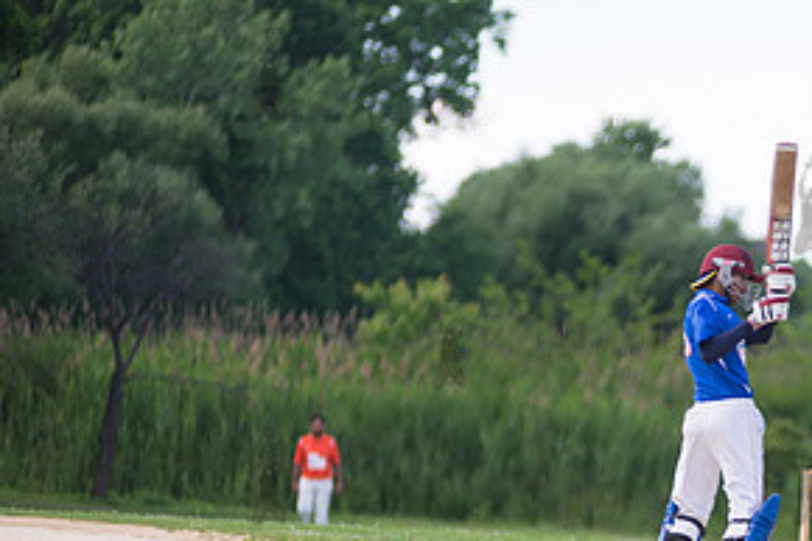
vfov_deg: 3.7
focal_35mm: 370
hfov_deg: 5.6
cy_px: 475
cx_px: 809
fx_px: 8340
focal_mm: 185
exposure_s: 1/800
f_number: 2.8
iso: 200
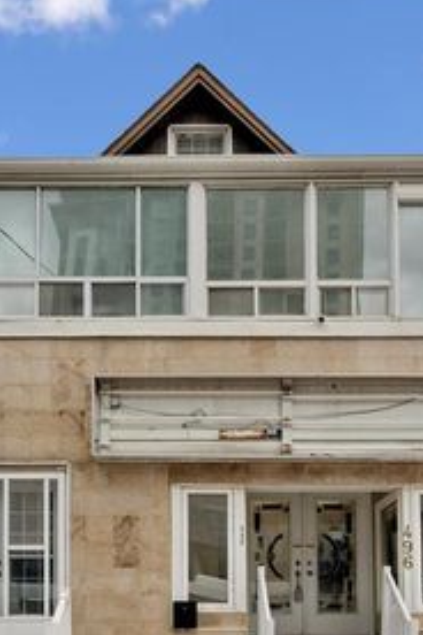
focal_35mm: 29
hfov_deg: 45.0
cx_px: 205
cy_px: 365
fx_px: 511
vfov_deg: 63.3
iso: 200
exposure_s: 1/125
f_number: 16
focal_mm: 16
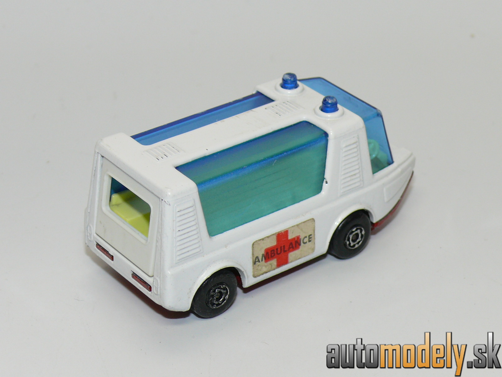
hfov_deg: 19.1
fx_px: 1494
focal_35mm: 103
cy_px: 188
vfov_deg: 14.4
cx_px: 251
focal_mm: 13.5
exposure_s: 1/30
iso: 100
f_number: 4
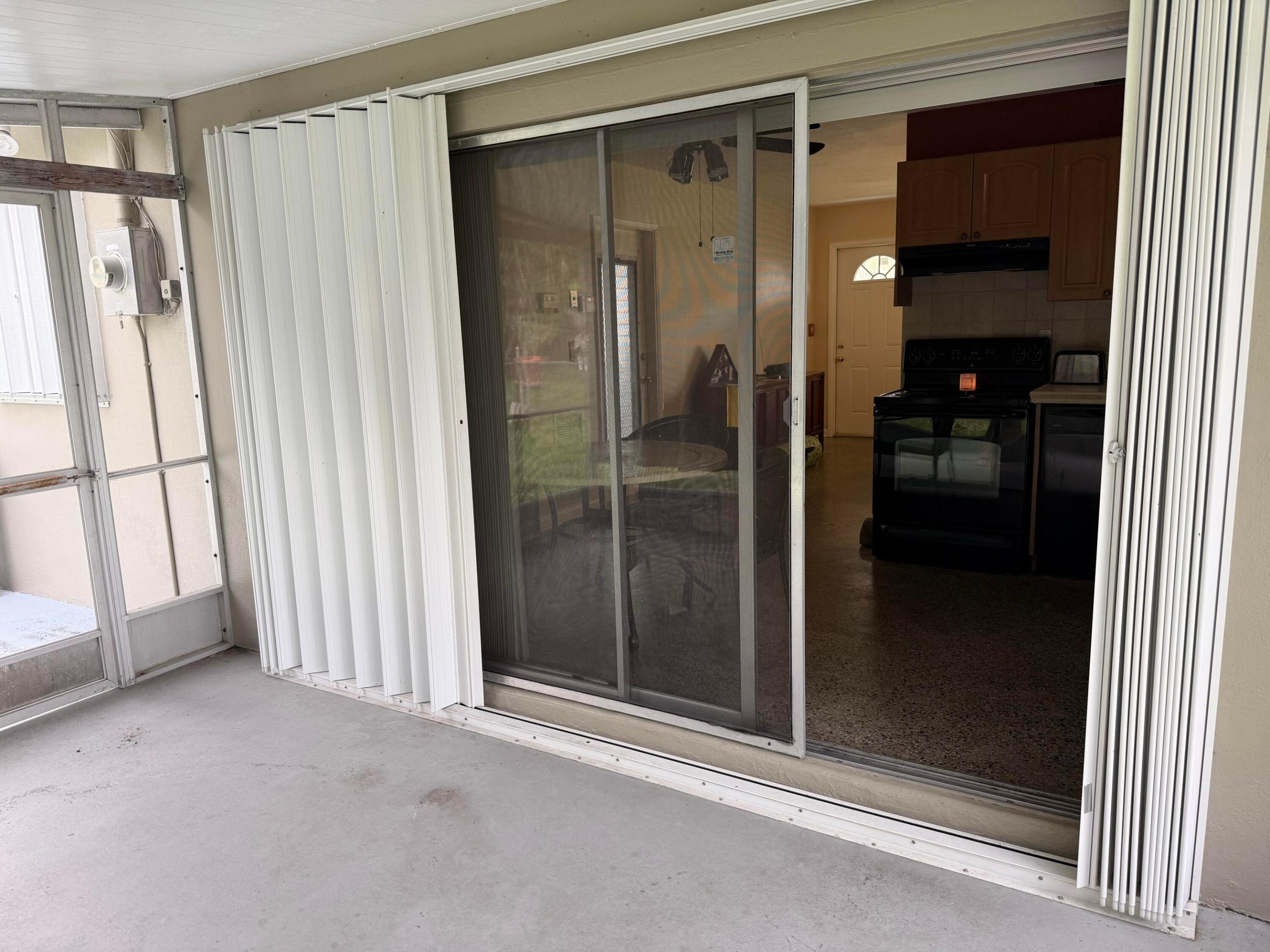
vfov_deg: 56.8
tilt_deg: -10.2
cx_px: 635
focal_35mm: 24
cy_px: 476
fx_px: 881
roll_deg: +2.0
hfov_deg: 71.6
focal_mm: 6.76
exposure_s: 1/121
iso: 80
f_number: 1.78
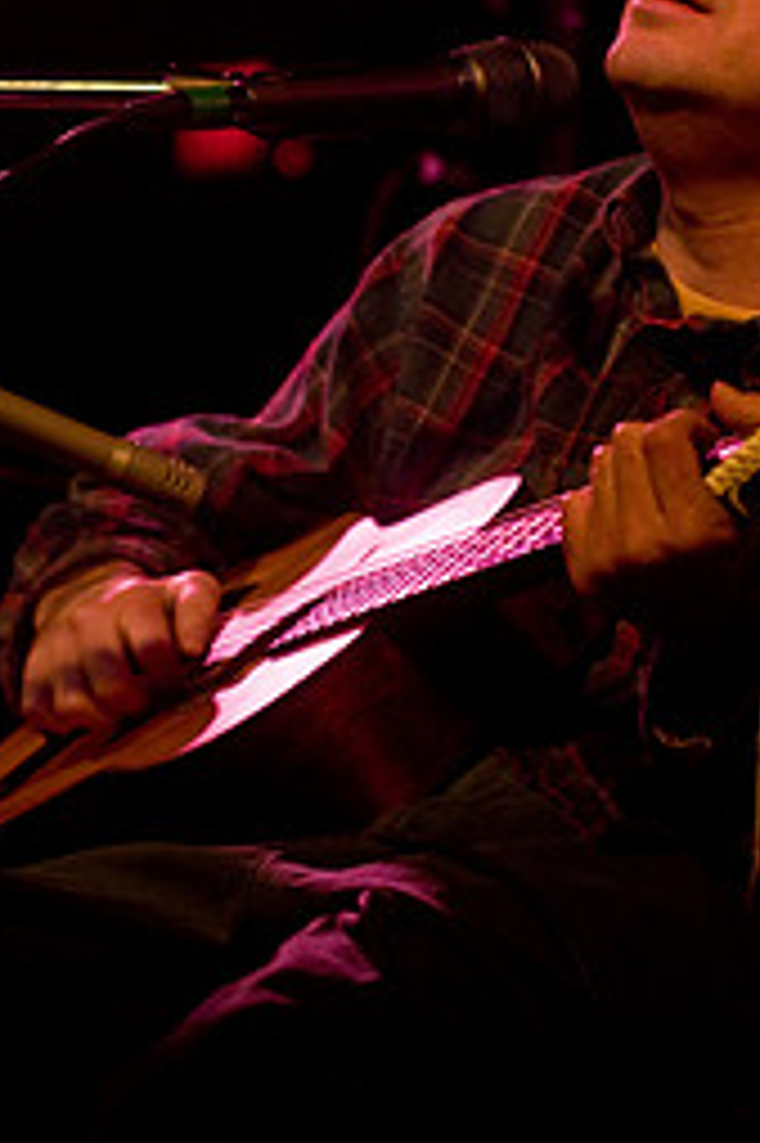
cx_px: 461
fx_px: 5898
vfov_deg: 11.0
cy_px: 248
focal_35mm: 186
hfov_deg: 7.4
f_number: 2.8
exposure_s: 1/80
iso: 800
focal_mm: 70
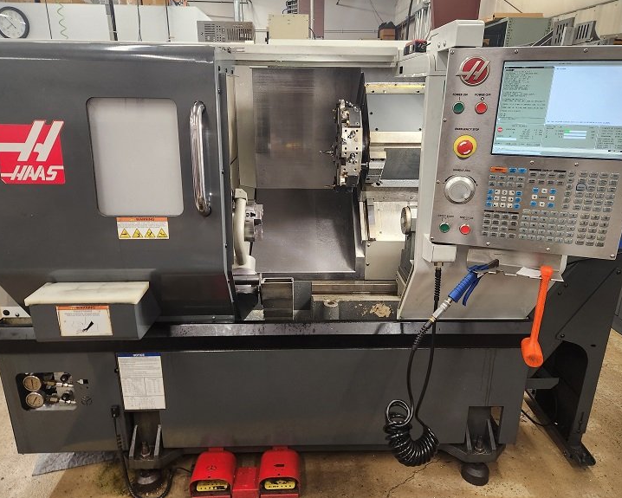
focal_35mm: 25
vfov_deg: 56.8
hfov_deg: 68.1
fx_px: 460
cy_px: 243
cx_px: 308
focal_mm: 5.4
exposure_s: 1/120
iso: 320
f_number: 1.8
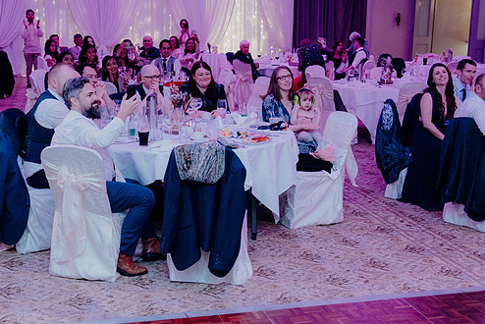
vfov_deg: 25.1
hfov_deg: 36.8
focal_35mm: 54
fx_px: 728
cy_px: 164
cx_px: 231
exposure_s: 1/160
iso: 3200
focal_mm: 46
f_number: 3.5
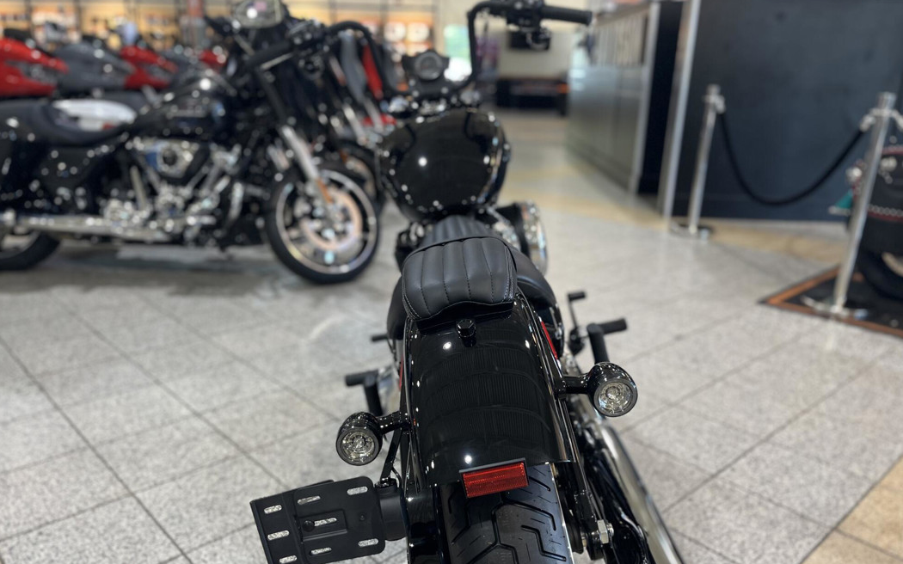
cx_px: 447
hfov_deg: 66.5
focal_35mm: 28
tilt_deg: -20.0
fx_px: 689
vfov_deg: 44.4
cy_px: 320
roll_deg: -1.7
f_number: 1.6
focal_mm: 5.1
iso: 100
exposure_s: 1/60
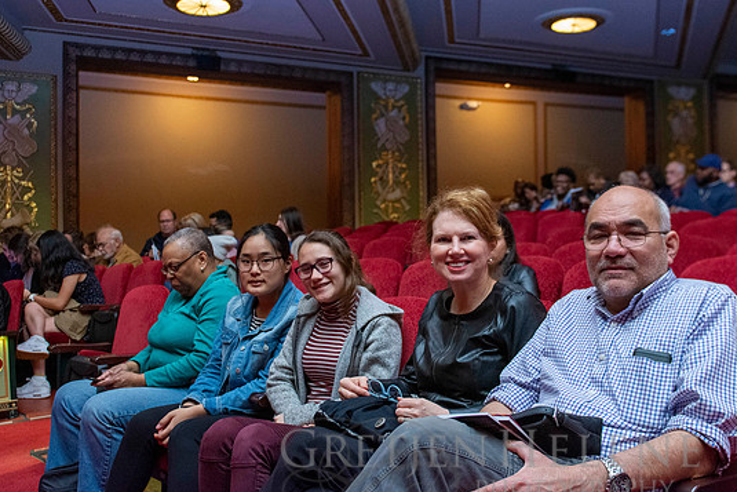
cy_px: 256
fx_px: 799
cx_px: 394
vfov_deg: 34.2
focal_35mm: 39
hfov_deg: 49.5
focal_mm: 24
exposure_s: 1/60
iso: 2000
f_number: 3.2
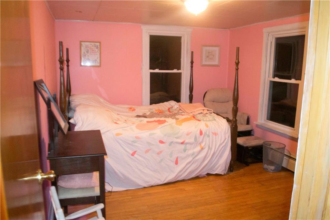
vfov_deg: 47.9
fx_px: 247
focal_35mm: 27
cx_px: 165
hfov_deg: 67.4
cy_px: 110
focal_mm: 18
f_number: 3.5
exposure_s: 1/60
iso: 3200
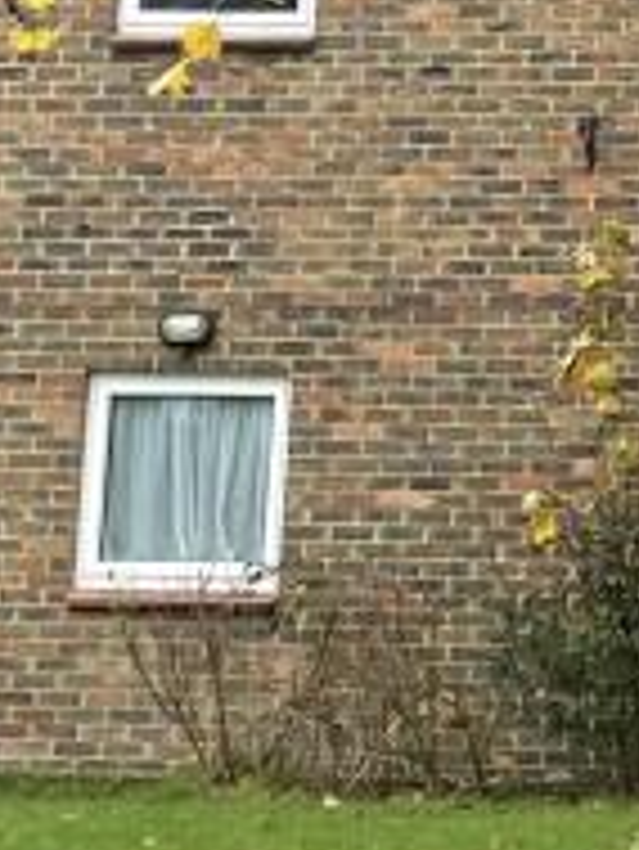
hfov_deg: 9.9
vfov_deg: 13.3
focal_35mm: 141
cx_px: 1170
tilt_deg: +11.1
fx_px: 3467
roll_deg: -0.5
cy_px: -373
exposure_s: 1/150
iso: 32
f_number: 1.6
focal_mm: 4.2
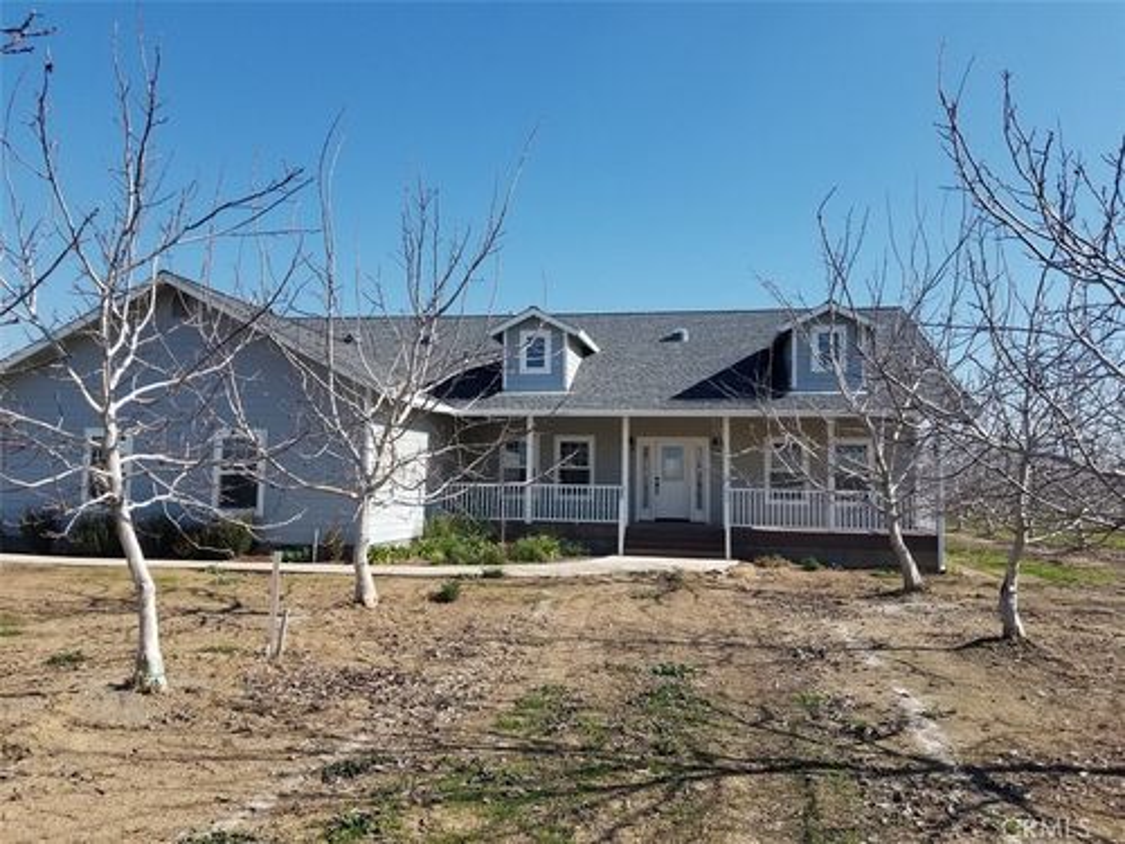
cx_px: 562
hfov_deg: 67.3
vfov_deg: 53.1
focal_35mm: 26
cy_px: 422
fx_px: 845
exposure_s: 1/2392
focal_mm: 4.25
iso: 50
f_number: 1.7
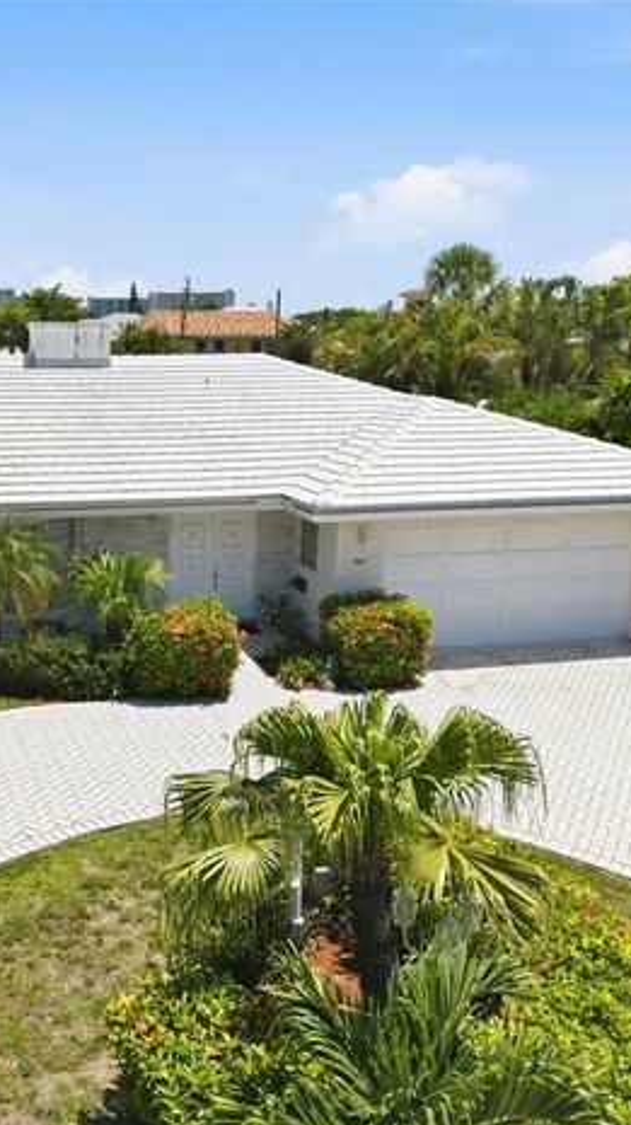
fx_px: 1073
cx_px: 106
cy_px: 571
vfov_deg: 55.3
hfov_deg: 31.7
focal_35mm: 36
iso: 130
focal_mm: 8.7
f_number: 1.8
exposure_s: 1/5000
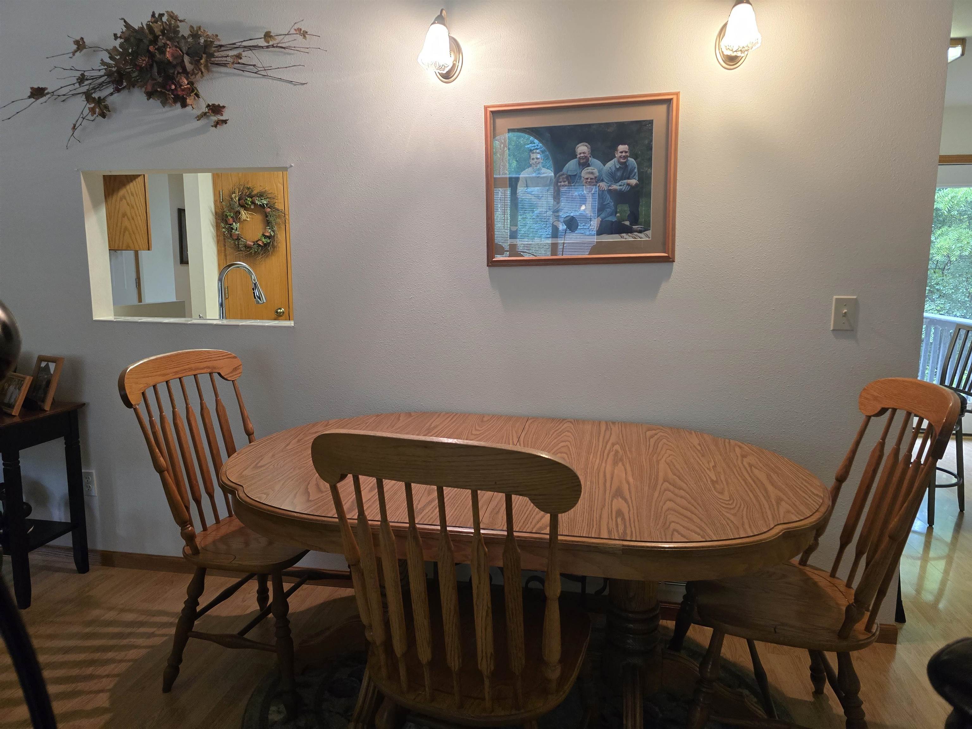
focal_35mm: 23
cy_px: 364
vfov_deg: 58.9
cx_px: 486
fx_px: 646
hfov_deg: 73.9
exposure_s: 1/120
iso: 500
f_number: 1.7
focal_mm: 6.3
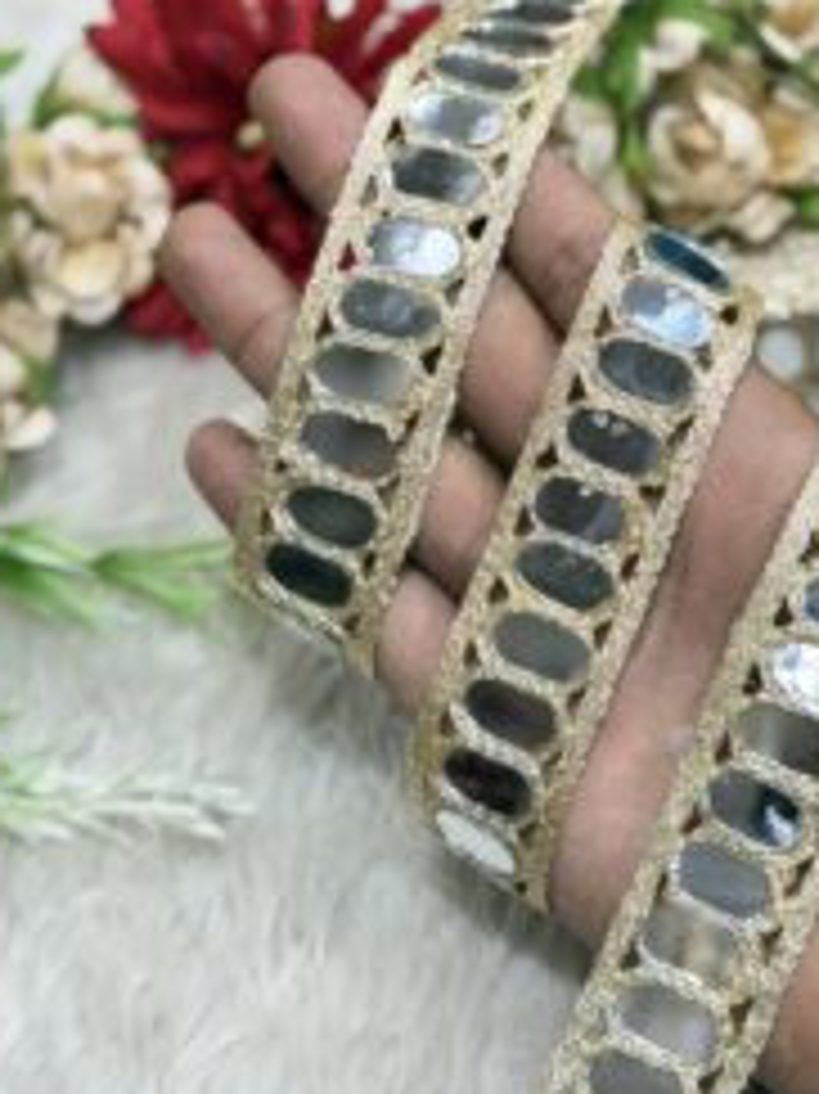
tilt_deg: -50.8
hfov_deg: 18.5
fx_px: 2494
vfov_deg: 24.6
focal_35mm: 79
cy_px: 392
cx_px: 612
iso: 50
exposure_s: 1/125
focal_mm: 6.76
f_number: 1.78
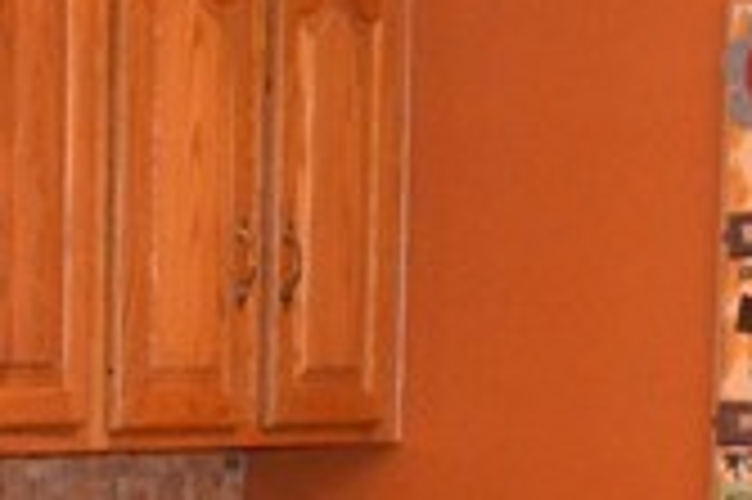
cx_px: -142
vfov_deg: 7.6
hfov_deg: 11.5
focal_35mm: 176
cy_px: 809
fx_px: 3673
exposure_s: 1/30
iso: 2800
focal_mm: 18
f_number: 3.5
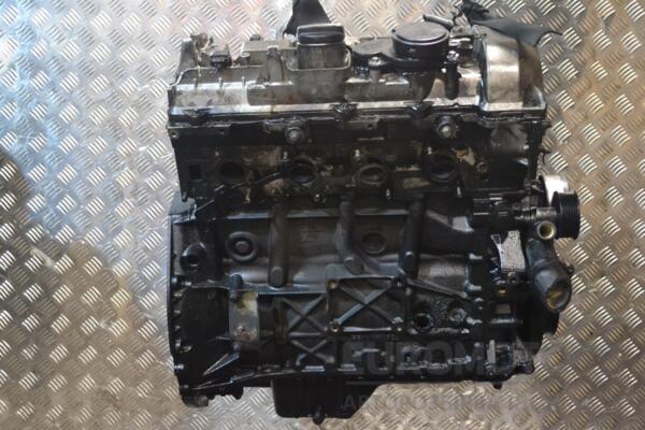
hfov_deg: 41.1
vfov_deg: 28.1
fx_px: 860
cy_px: 215
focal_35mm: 48
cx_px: 322
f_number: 4.8
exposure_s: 1/50
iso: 3200
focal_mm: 32
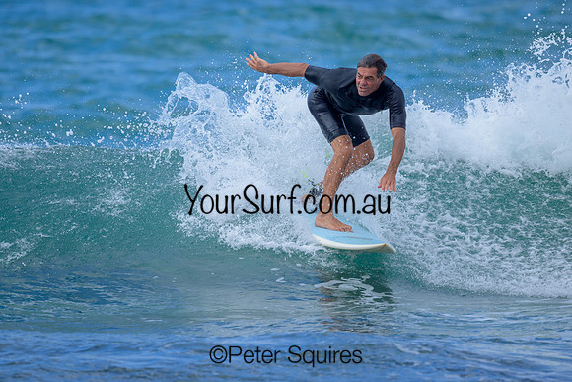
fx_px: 14231
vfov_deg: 1.5
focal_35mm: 896
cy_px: 188
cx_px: 252
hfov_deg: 2.3
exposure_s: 1/2000
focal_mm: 800
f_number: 6.3
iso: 640
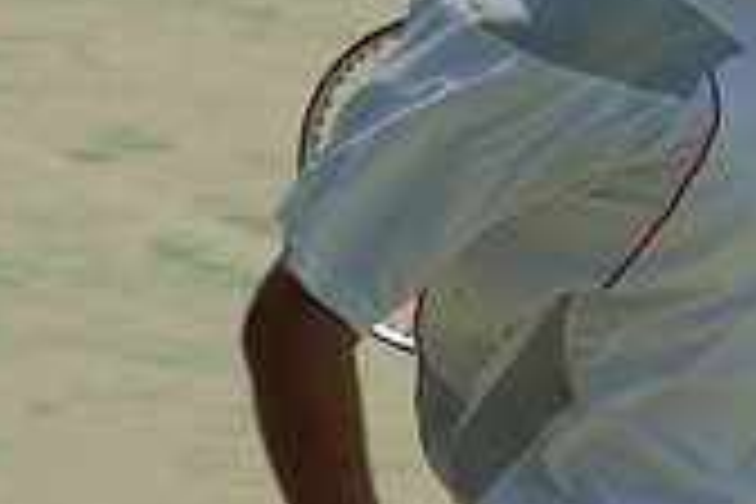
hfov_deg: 2.3
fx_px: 19213
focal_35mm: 915
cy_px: -128
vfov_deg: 1.5
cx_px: 878
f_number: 6.7
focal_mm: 200
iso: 100
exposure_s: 1/500
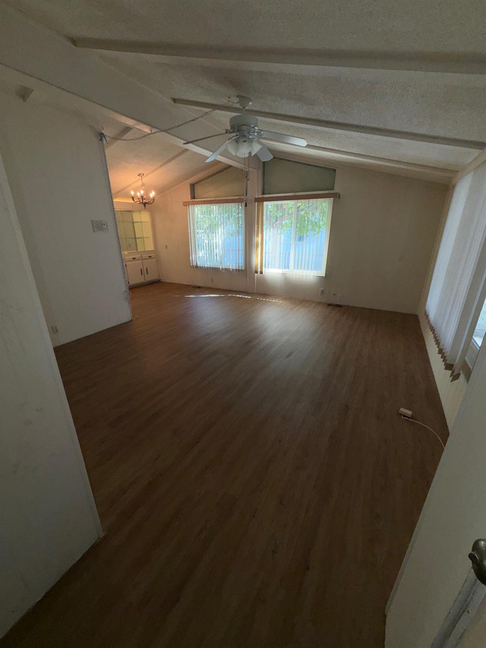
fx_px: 262
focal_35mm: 14
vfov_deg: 102.1
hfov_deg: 85.7
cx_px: 243
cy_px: 324
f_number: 2.2
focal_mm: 2.22
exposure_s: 1/120
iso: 40
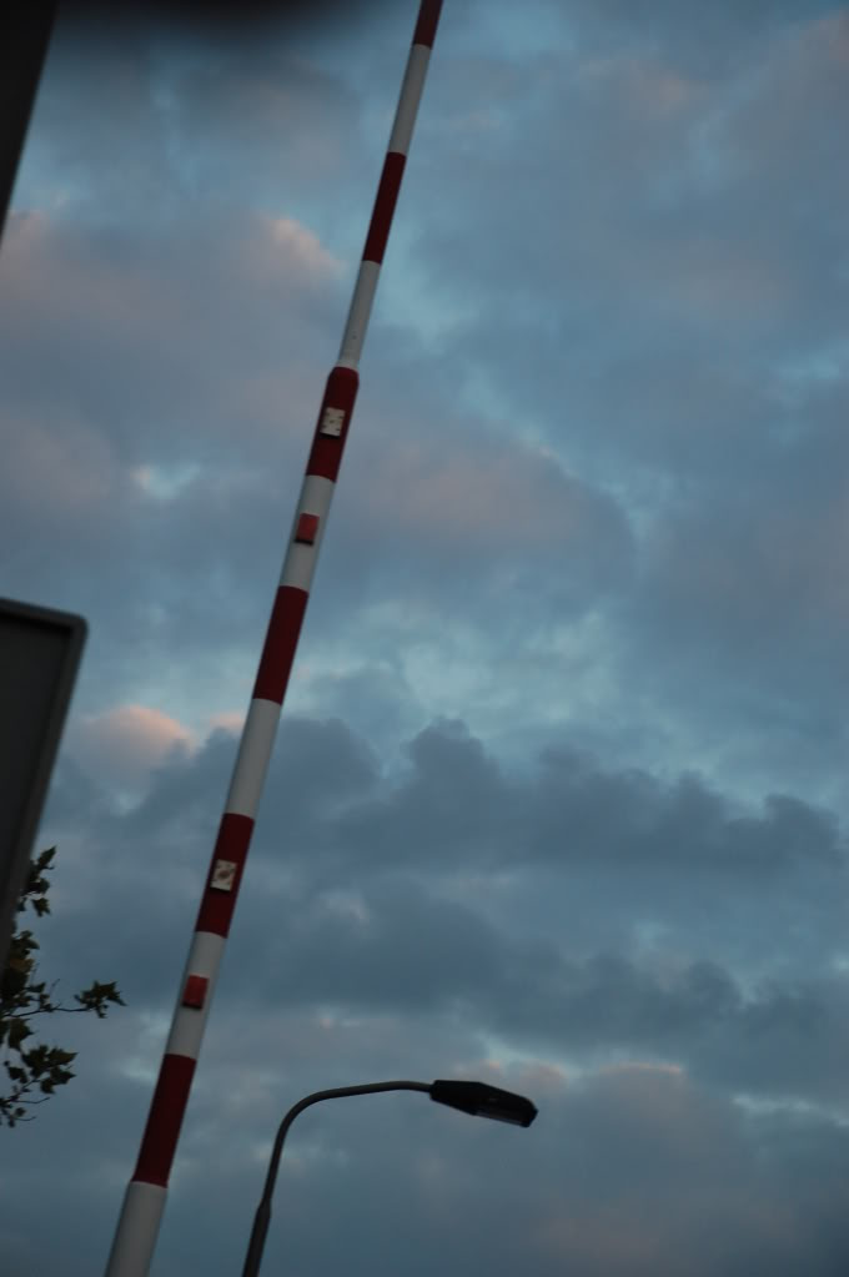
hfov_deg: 11.4
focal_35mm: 120
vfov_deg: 17.1
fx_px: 4253
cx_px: 424
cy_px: 638
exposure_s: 1/200
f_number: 5.6
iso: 400
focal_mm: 80
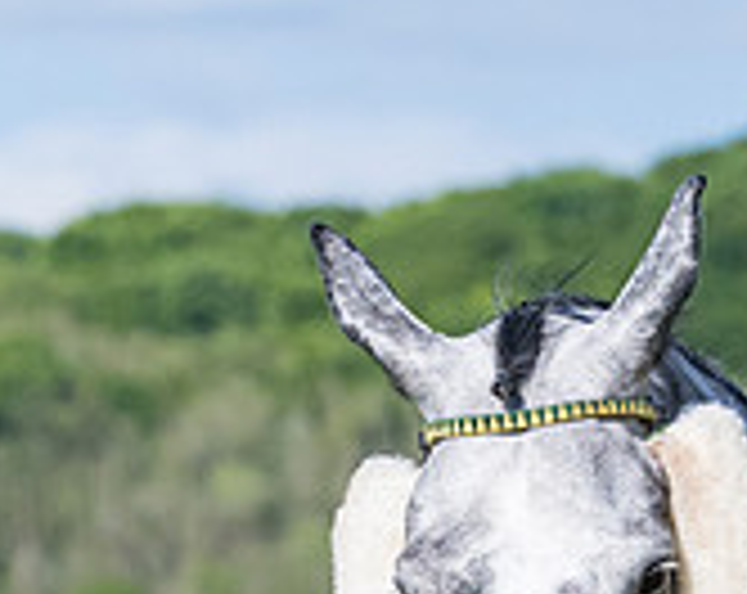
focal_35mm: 732
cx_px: 794
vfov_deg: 2.1
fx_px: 16145
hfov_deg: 2.6
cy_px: 560
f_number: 5
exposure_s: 1/4000
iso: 400
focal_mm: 105
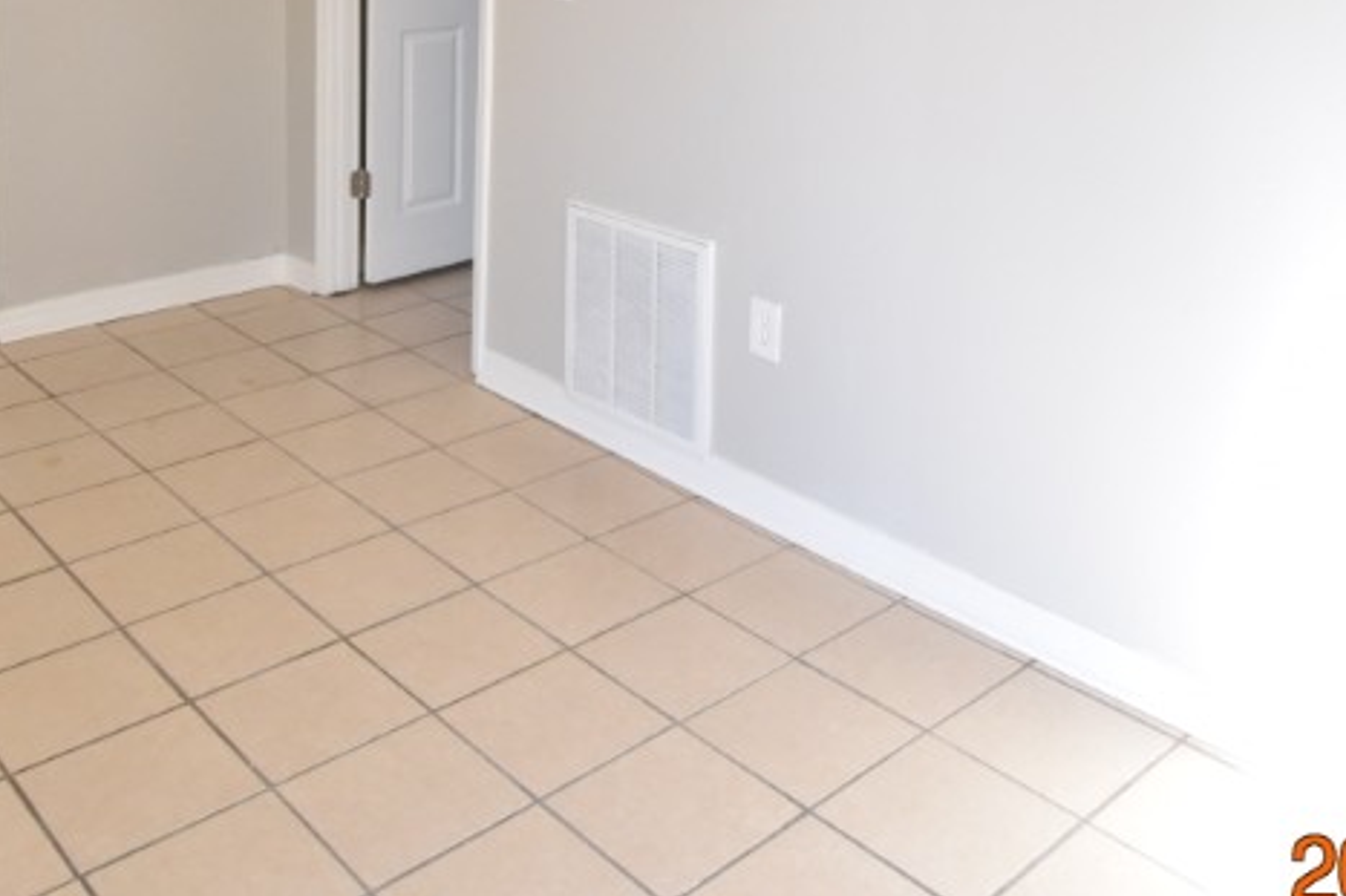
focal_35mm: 37
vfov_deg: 32.1
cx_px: 680
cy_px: -69
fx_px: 1383
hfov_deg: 51.9
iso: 800
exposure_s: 1/250
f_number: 3.5
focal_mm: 10
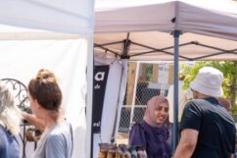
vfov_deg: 12.1
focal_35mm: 111
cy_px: 173
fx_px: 730
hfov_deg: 18.2
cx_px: 39
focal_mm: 35
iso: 100
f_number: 6.3
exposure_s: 1/160
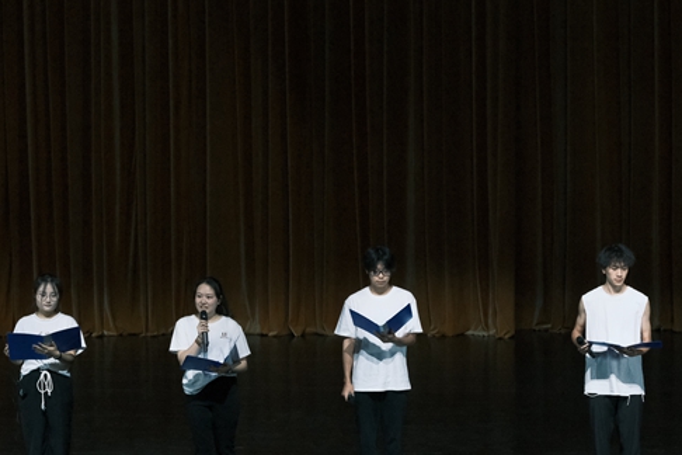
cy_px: 315
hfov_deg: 8.2
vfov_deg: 5.5
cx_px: 469
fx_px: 4736
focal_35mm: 250
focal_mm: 101.6
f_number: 5.6
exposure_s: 1/125
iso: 4000
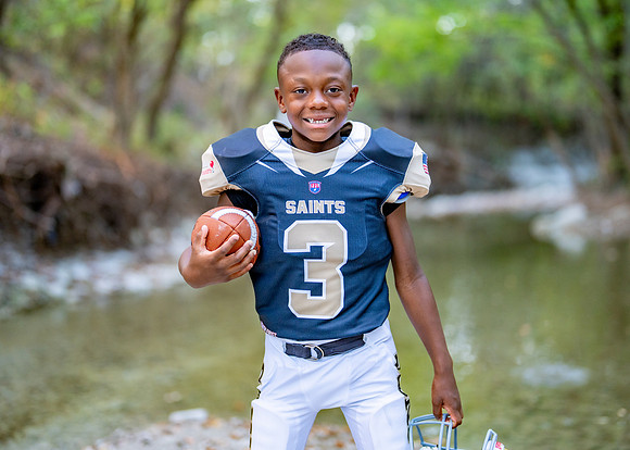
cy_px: 193
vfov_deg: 23.4
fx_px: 1086
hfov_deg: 32.3
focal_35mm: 61
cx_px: 321
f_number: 1.2
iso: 500
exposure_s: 1/400
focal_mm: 50
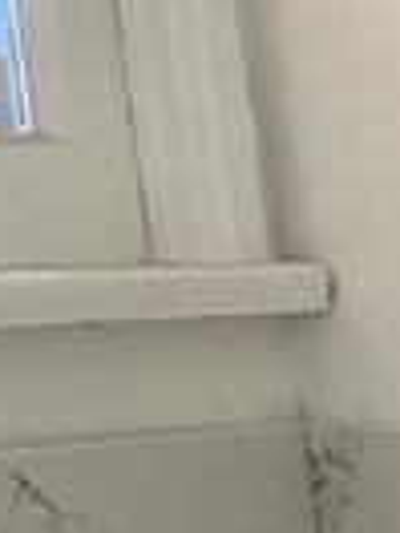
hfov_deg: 6.4
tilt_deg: -18.1
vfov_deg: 9.0
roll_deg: +2.3
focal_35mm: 202
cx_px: 1430
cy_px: 1191
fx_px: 3112
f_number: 1.5
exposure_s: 1/121
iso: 100
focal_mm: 5.7
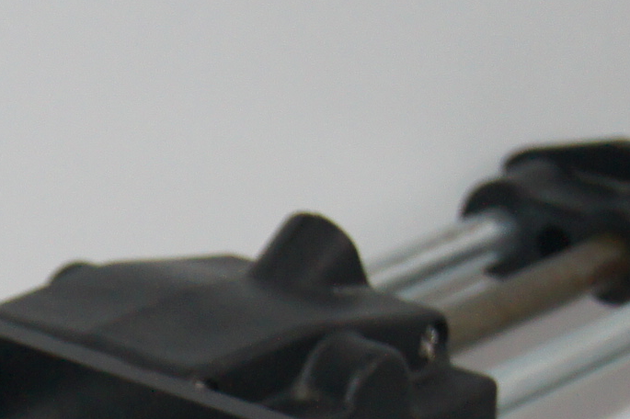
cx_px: -513
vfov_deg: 4.1
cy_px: 848
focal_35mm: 329
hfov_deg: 6.1
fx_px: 5762
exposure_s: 1/80
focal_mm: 45
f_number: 5.6
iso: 640
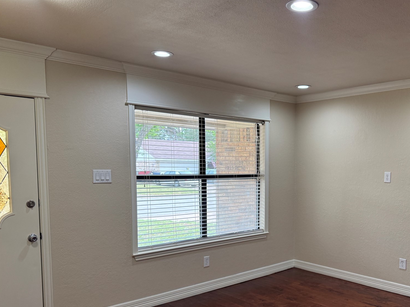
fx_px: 391
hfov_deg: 54.3
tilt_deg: -5.0
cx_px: 271
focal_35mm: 33
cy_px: 205
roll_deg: -0.9
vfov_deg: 42.4
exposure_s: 1/120
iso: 200
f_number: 1.78
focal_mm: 6.76
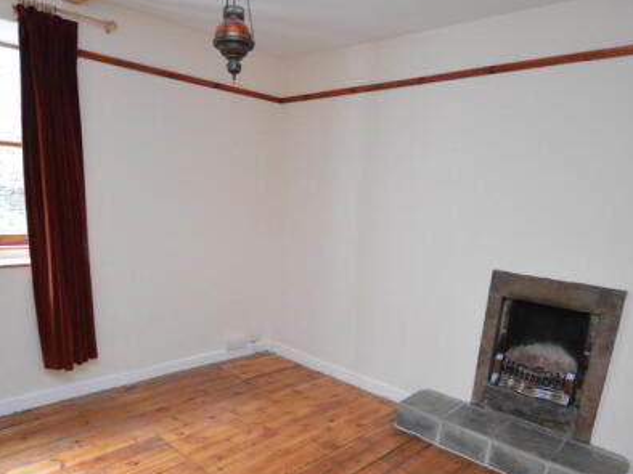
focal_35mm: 24
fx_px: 439
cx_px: 294
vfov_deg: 55.3
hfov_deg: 71.5
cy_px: 325
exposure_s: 1/40
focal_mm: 10
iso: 3200
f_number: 4
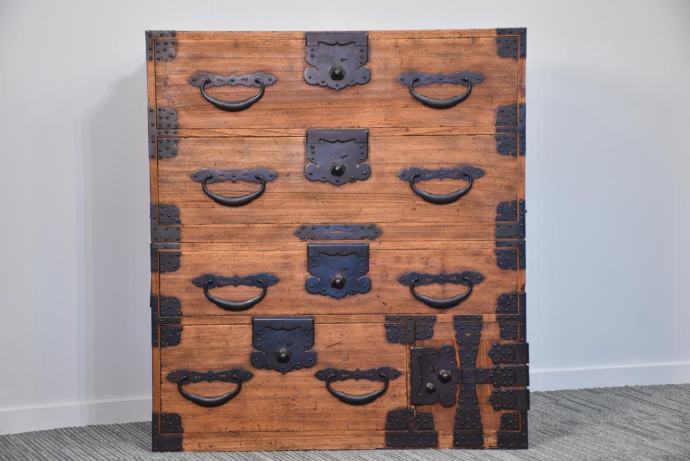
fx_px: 1725
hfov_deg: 22.6
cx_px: 345
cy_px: 230
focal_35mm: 90
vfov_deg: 15.2
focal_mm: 60
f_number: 5
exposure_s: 1/20
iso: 400
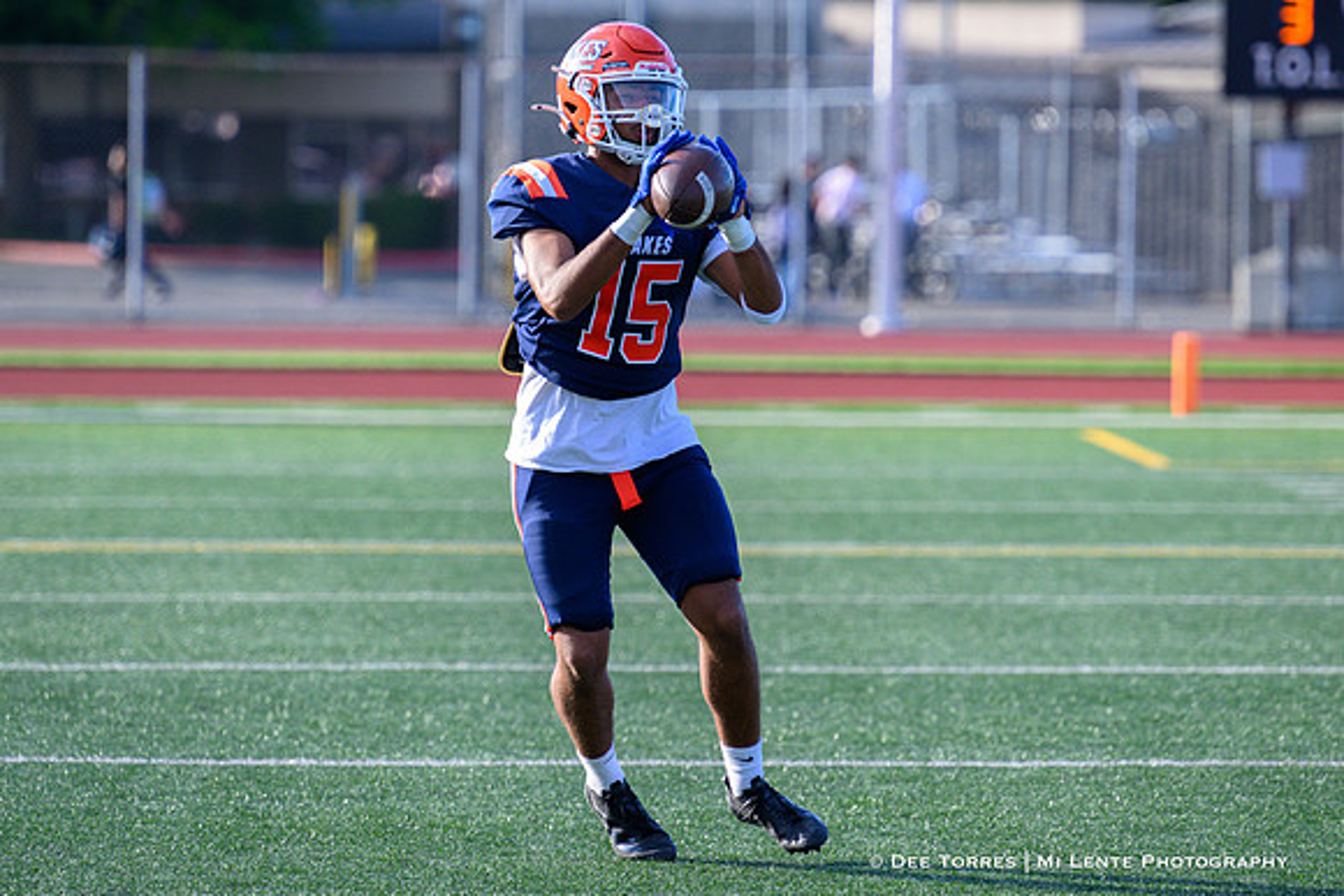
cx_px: 644
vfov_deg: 5.2
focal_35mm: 267
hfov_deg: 7.7
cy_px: 389
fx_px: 9964
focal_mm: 230
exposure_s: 1/2000
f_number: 4.5
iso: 900
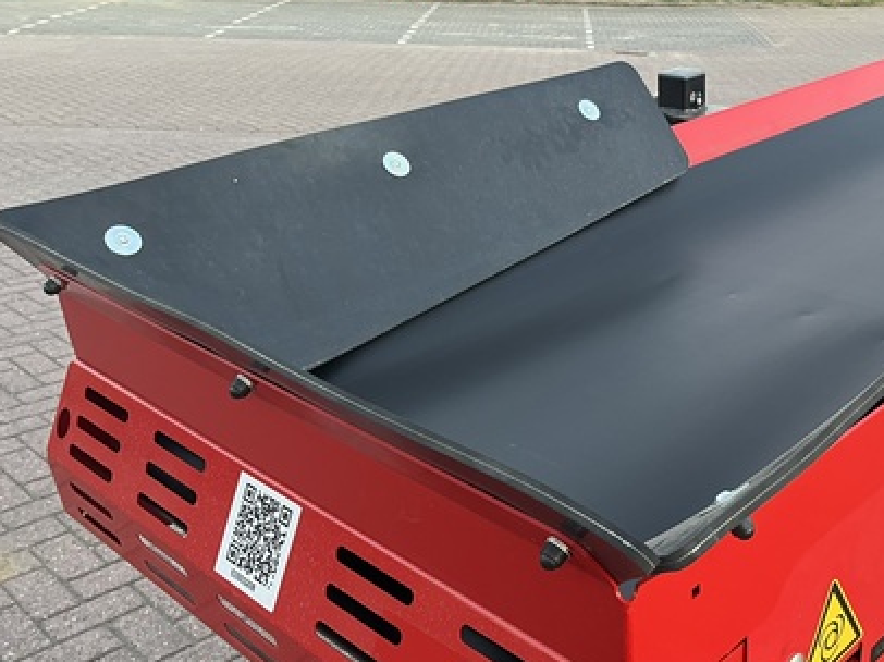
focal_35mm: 41
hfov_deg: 45.2
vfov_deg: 35.0
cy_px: 392
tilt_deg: -24.2
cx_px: 584
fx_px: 1046
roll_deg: -1.0
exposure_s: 1/60
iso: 160
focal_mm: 5.1
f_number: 1.6
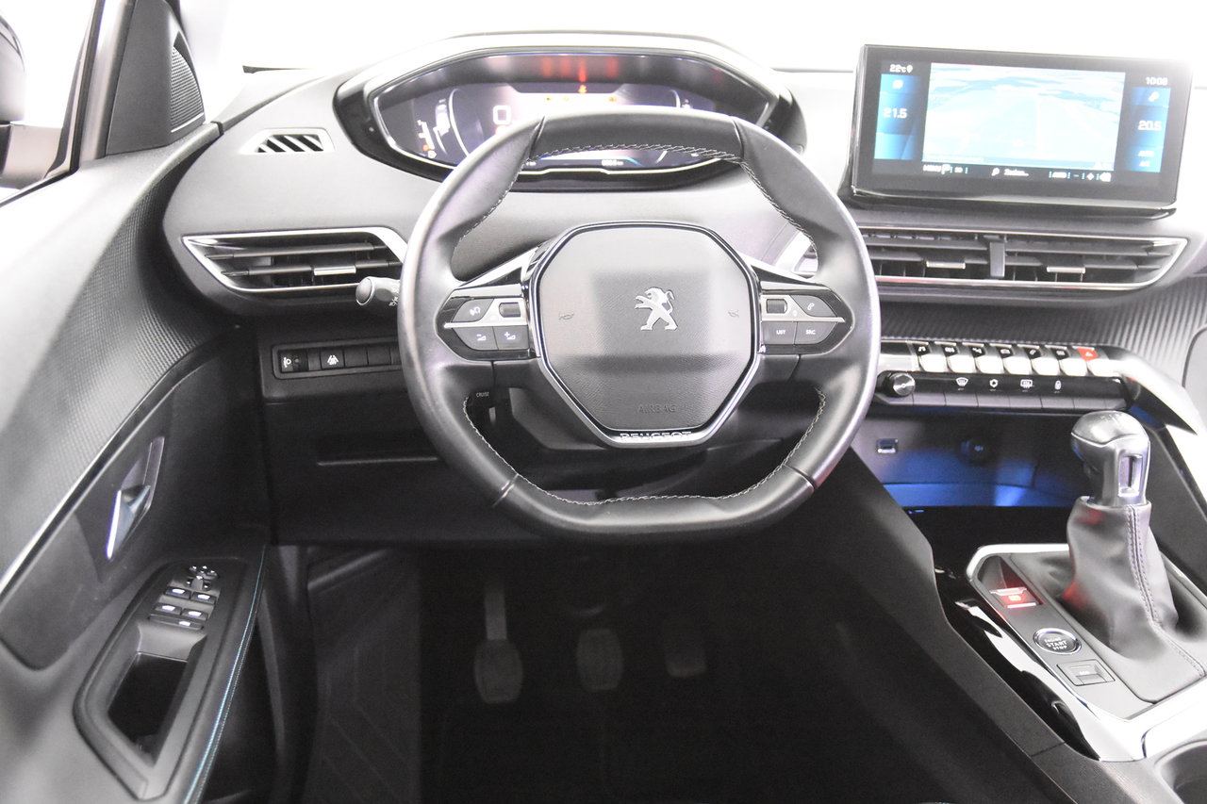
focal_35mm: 39
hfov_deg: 49.6
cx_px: 604
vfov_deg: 34.2
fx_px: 1307
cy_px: 402
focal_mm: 26
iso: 12800
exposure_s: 1/30
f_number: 3.2
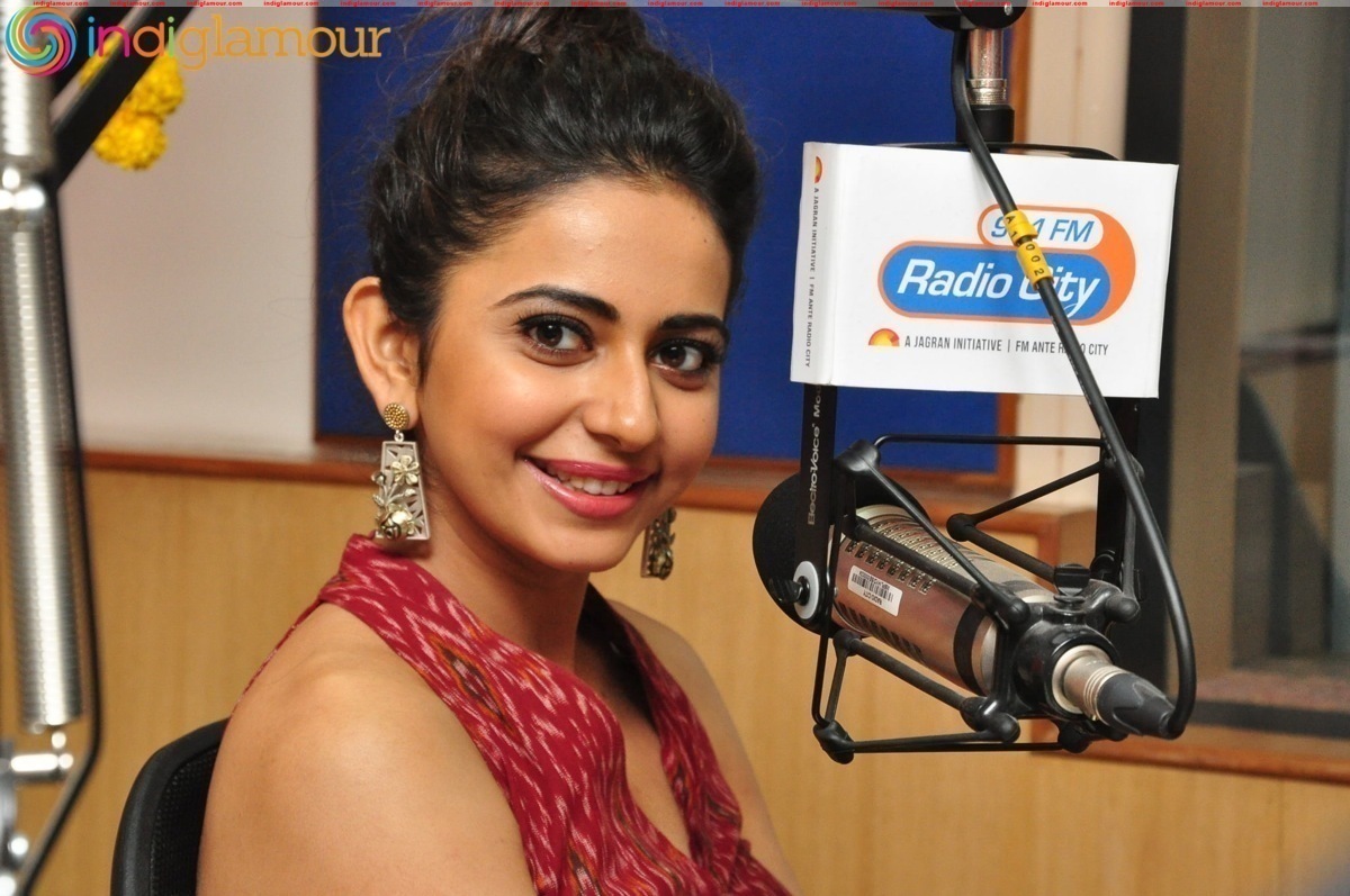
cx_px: 675
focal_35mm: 99
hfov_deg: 20.6
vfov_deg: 13.8
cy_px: 448
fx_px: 3708
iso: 1600
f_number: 8
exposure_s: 1/125
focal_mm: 66
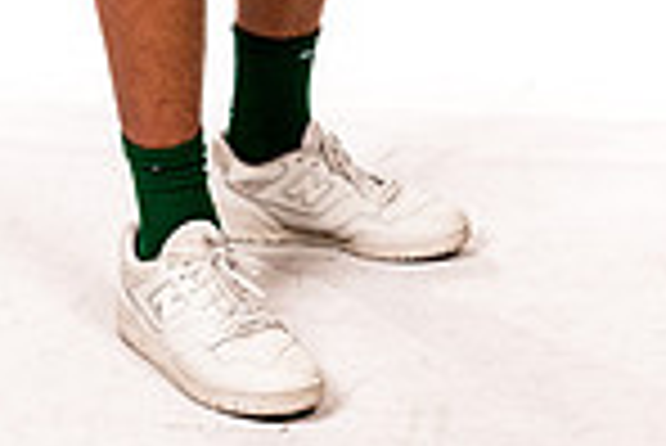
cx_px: 274
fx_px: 2704
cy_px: -536
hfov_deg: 14.0
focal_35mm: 146
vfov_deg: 8.7
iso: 800
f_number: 8
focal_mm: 48
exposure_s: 1/400
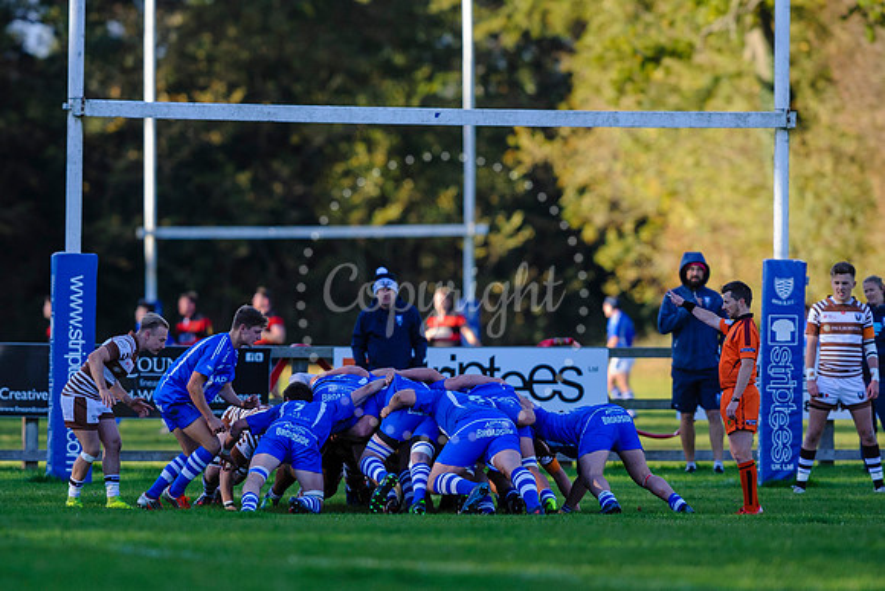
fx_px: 14010
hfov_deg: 3.6
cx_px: 411
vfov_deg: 2.4
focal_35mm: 570
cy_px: 280
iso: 1600
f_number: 4.8
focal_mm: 420
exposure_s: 1/1500
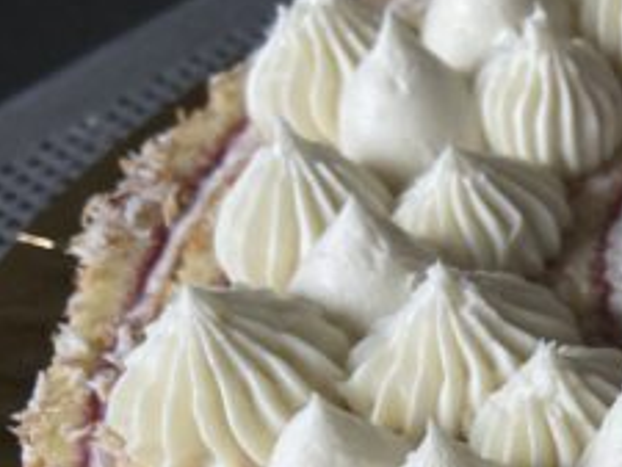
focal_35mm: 77
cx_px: 916
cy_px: 497
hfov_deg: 21.5
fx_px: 1384
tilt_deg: -49.6
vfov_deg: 18.5
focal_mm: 4.25
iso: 125
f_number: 1.8
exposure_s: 1/121
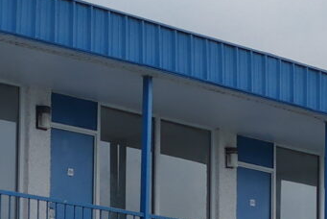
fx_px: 2045
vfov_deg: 6.1
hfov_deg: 9.1
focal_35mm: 225
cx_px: 31
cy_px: 222
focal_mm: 20
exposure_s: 1/320
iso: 100
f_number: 6.3
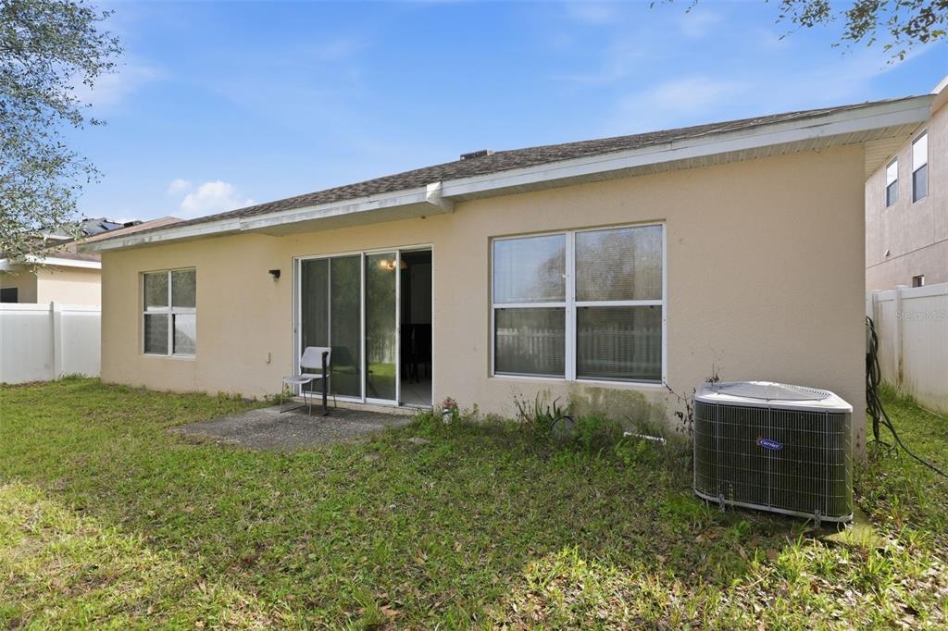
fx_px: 421
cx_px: 474
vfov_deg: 73.7
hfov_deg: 96.8
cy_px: 316
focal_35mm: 16
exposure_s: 1/200
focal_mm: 16
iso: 200
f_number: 8
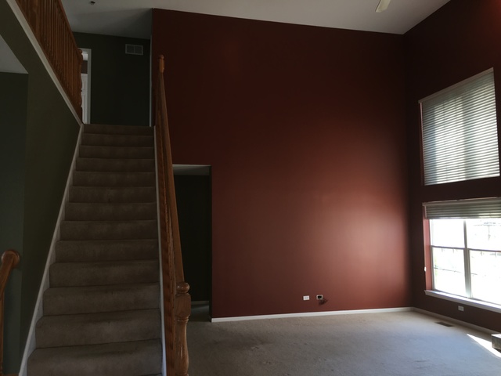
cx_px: 250
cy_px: 188
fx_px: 420
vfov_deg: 48.2
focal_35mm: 29
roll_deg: +0.9
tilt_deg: +6.6
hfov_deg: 61.7
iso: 25
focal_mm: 4.15
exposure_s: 1/30
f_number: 2.2
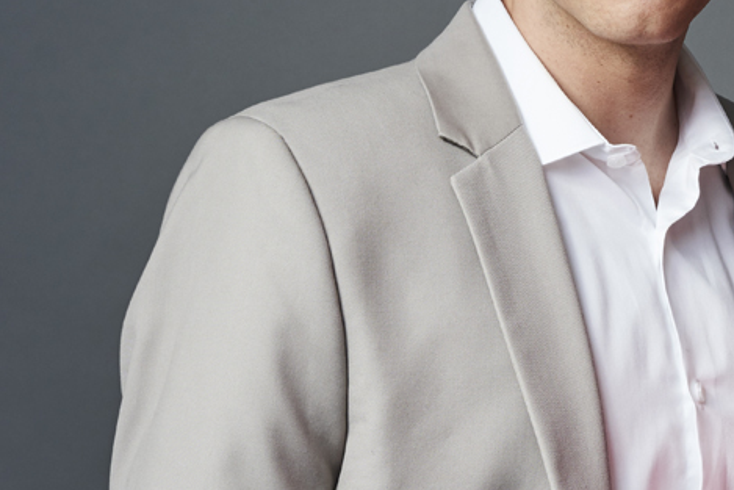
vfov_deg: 8.6
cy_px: 330
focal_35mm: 160
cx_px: 930
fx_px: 3263
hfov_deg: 12.5
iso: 160
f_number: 9
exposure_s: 1/200
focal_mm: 50
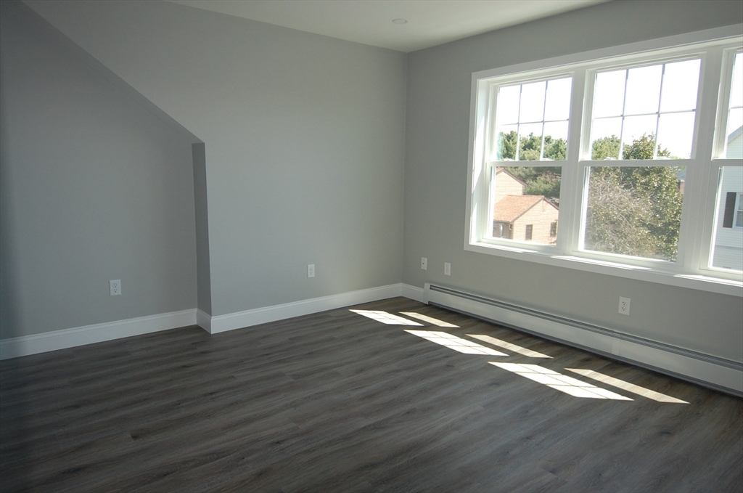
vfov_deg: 56.0
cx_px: 372
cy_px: 246
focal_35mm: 22
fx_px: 464
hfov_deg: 77.4
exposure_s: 1/400
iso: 400
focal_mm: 15
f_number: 4
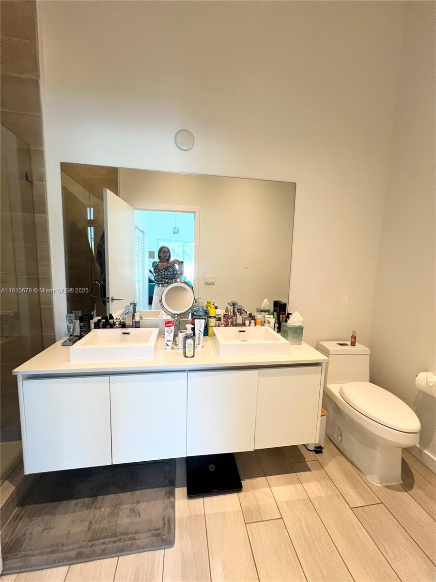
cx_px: 218
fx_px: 218
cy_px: 291
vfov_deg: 106.2
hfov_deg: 89.9
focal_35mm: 13
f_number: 1.8
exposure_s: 1/120
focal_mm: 1.57
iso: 160
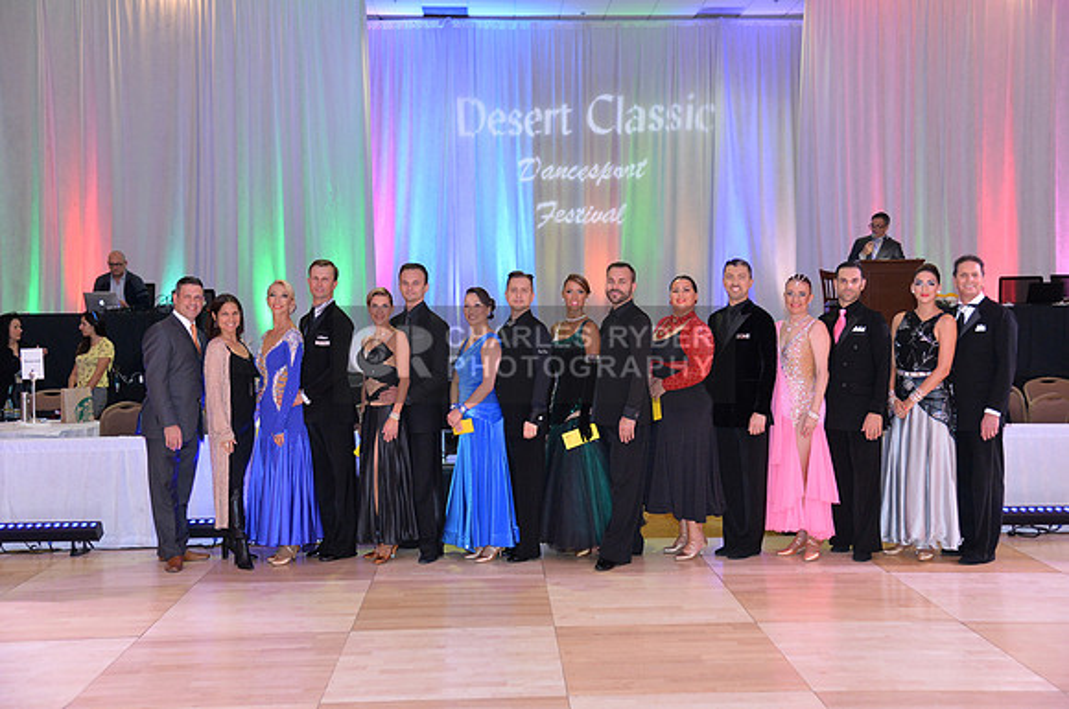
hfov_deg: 50.8
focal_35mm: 38
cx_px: 534
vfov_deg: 35.0
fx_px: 1127
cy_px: 354
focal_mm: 38
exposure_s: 1/250
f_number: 4
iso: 2000
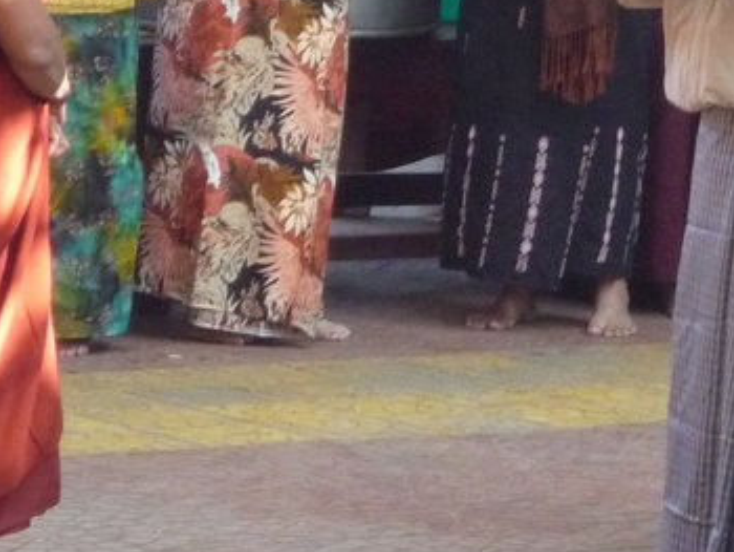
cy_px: 132
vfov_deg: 4.2
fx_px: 7469
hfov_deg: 5.6
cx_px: 432
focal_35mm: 352
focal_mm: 18.9
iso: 400
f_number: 5.7
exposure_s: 1/30
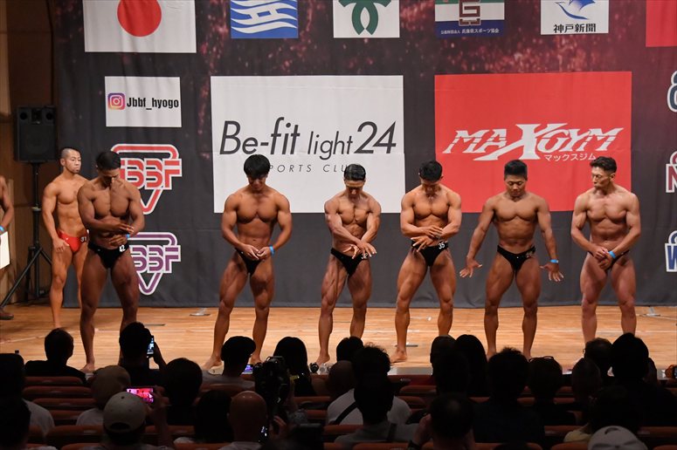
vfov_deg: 10.2
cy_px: 225
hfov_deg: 15.2
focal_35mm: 135
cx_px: 338
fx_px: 2538
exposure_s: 1/400
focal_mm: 90
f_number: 5.6
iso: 8000
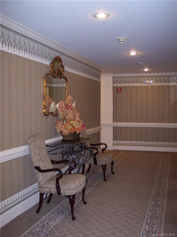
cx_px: 88
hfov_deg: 37.7
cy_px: 118
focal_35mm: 38
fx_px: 259
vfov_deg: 49.0
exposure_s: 1/30
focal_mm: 8
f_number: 2.8
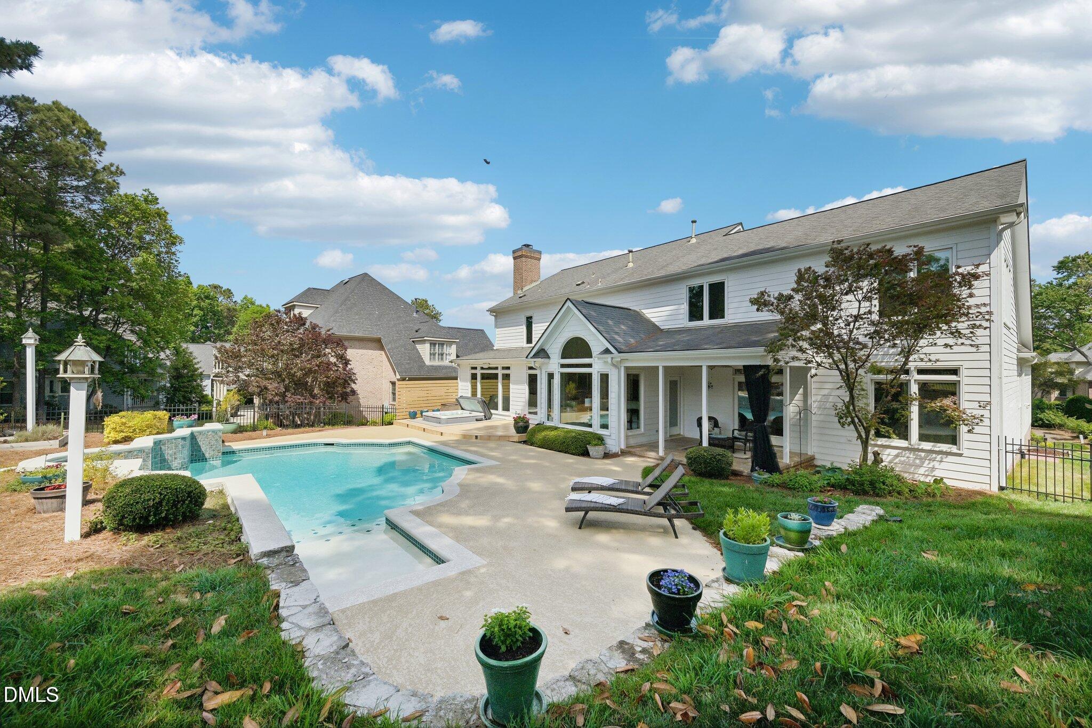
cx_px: 546
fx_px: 425
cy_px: 364
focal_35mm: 14
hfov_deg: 104.3
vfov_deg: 81.2
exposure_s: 1/1250
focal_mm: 14
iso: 100
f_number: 8
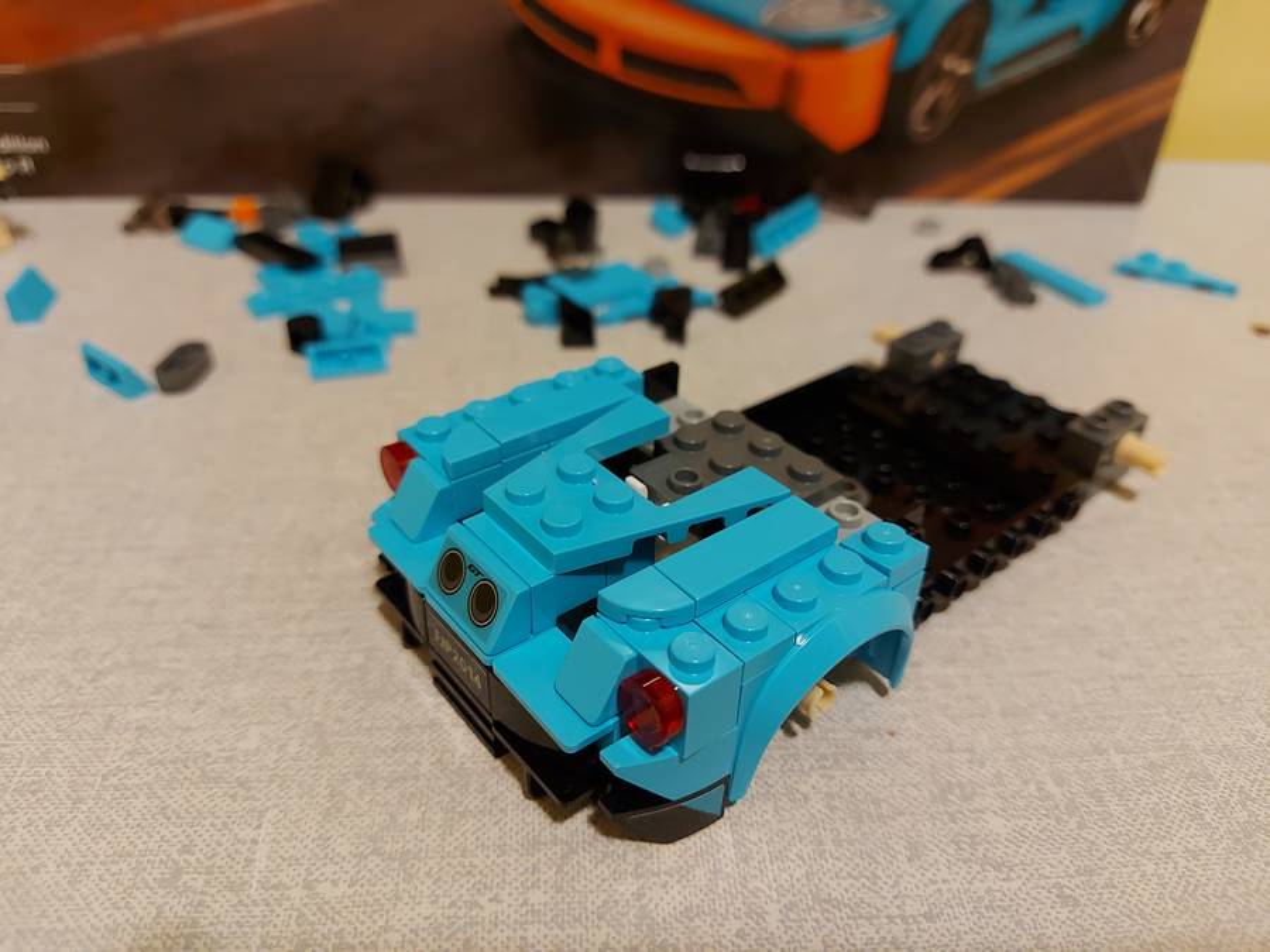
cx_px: 635
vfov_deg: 56.8
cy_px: 476
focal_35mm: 24
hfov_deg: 71.6
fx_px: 881
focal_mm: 5.23
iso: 320
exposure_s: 1/25
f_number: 1.8
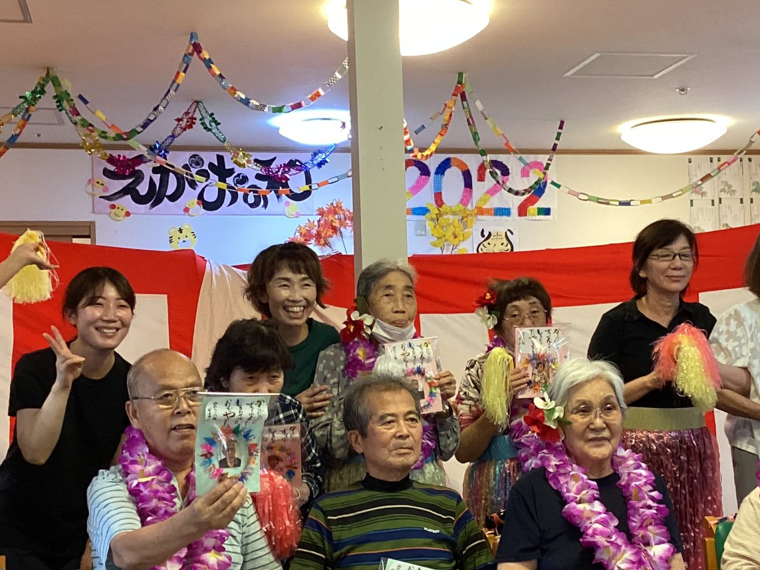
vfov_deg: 25.6
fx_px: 1251
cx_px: 426
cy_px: 359
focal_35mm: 57
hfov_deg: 33.7
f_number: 2.4
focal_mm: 3.3
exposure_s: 1/50
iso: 160
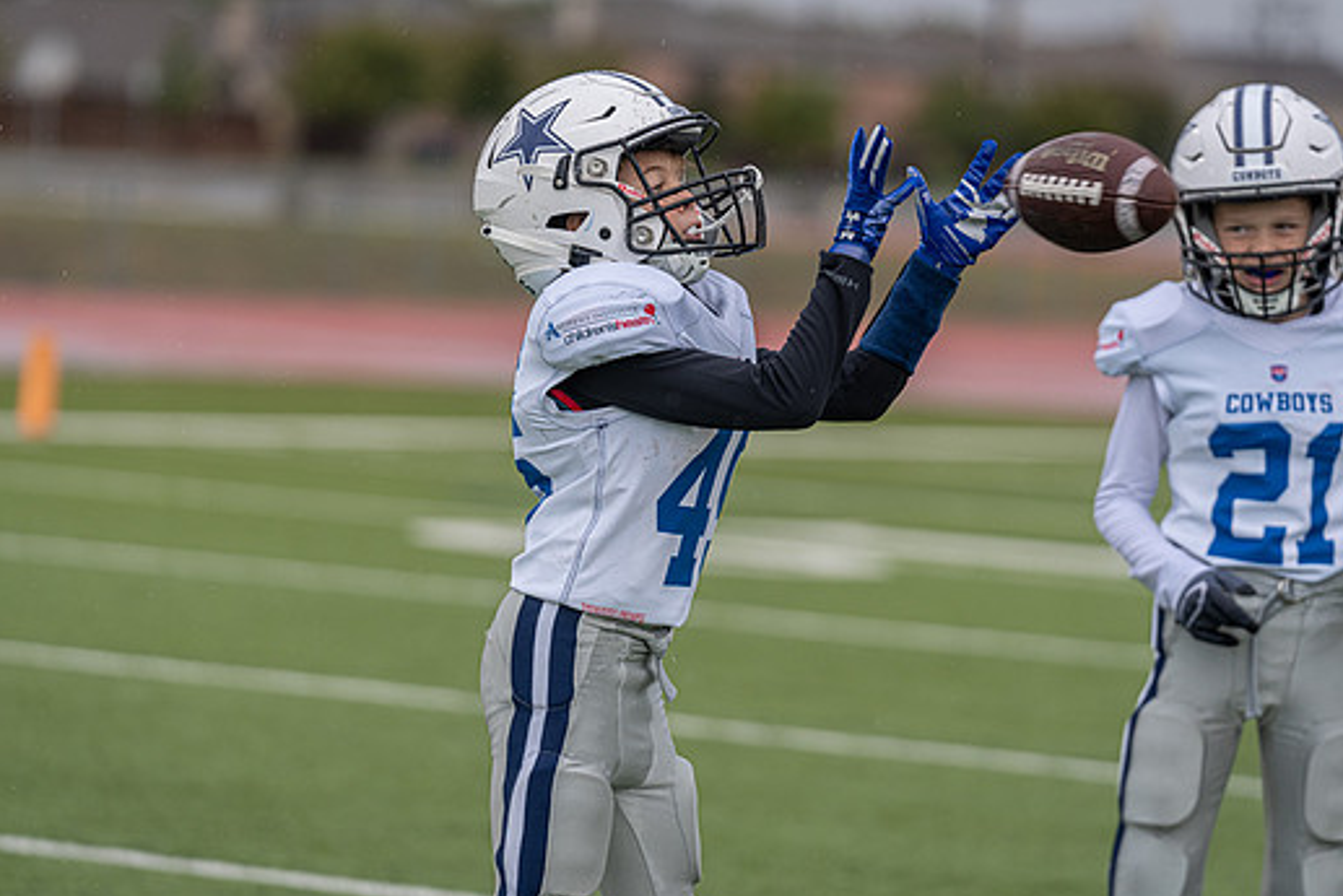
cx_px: 665
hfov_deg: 9.3
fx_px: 8284
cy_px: 438
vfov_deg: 6.2
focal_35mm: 222
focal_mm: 198
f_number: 3.5
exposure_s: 1/1250
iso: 250
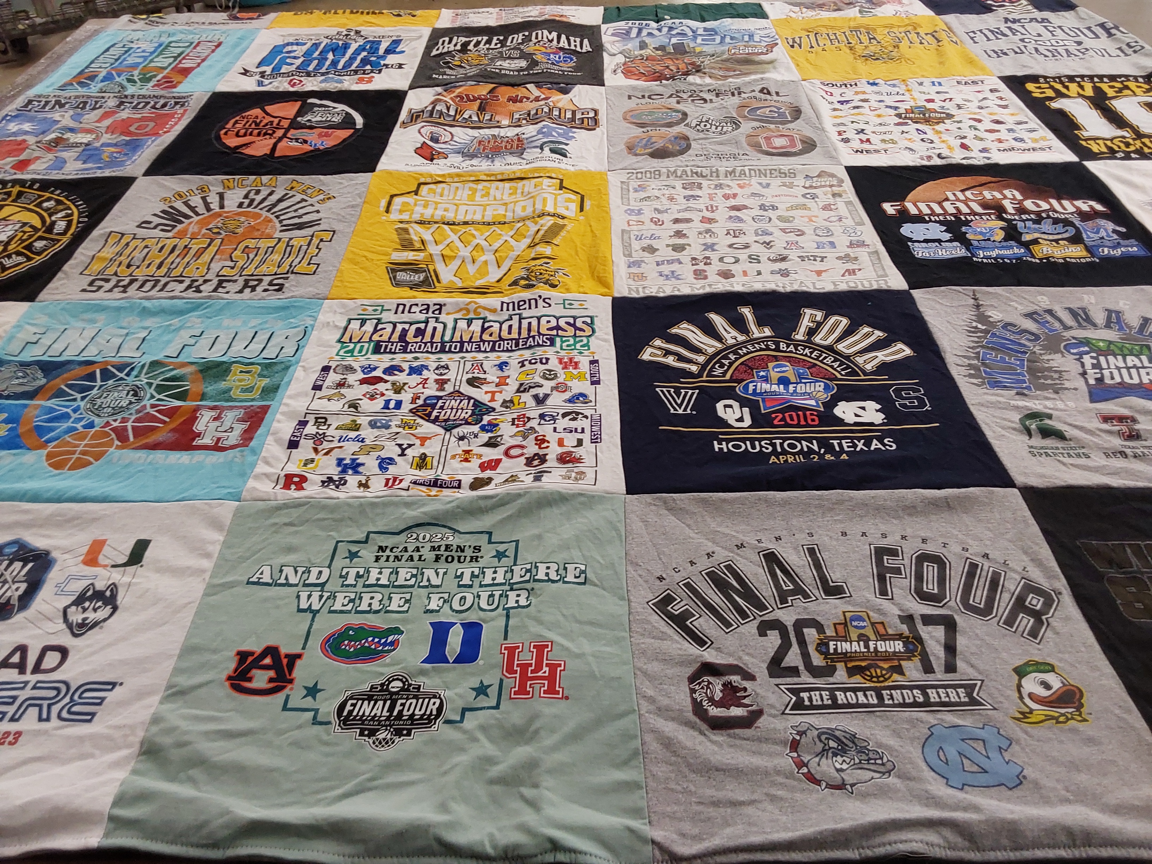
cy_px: 432
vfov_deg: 49.7
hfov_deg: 63.4
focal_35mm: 28
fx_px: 932
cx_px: 576
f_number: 1.9
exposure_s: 1/50
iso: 80
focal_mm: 2.91
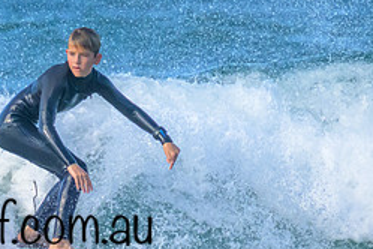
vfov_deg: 0.5
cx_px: 46
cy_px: 199
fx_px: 26543
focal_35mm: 2562
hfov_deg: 0.8
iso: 3200
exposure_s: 1/2000
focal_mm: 800
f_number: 11
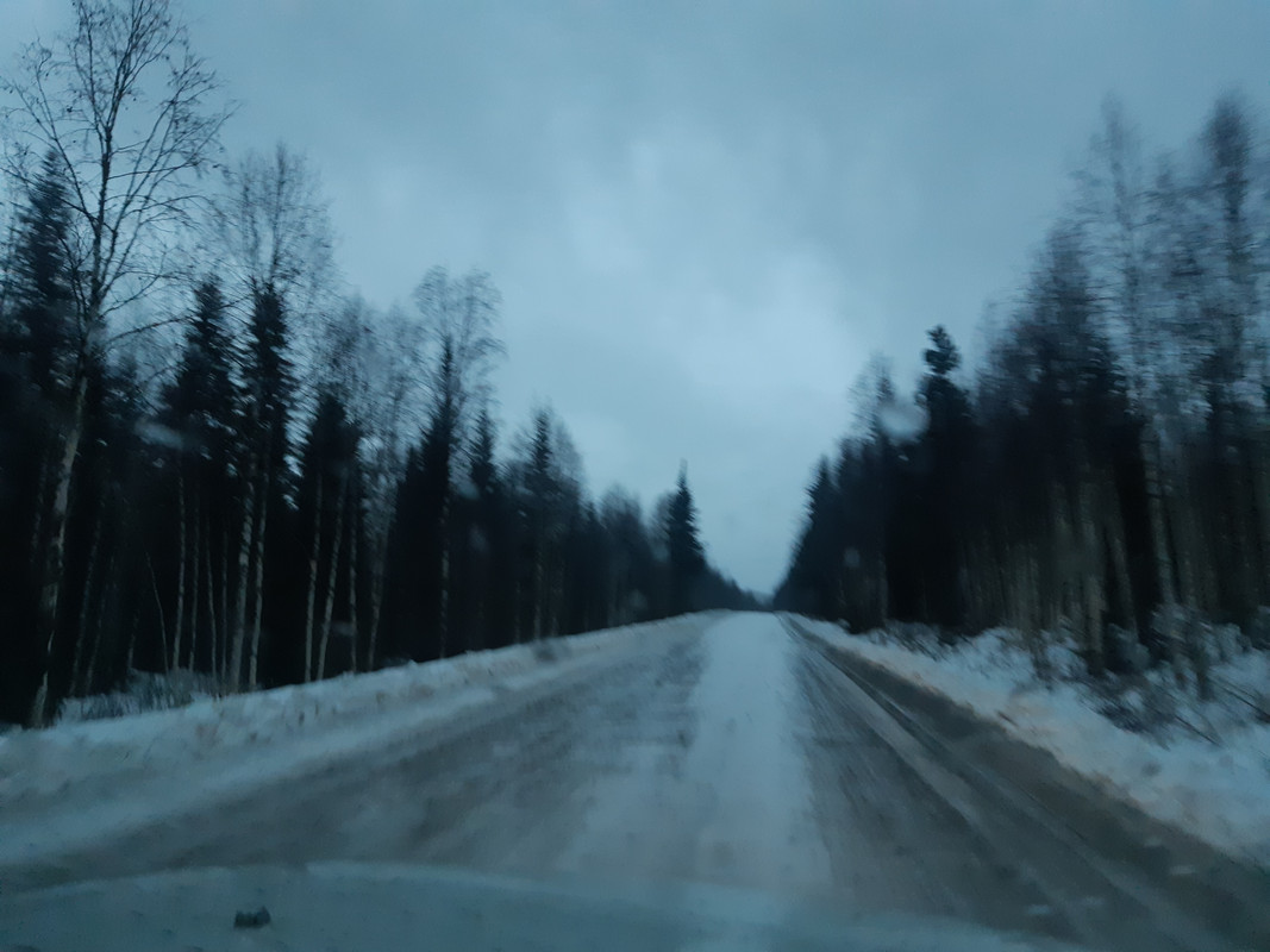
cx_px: 635
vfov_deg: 53.1
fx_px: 954
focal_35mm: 26
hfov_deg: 67.3
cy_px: 476
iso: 250
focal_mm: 3.93
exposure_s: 1/50
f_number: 1.7
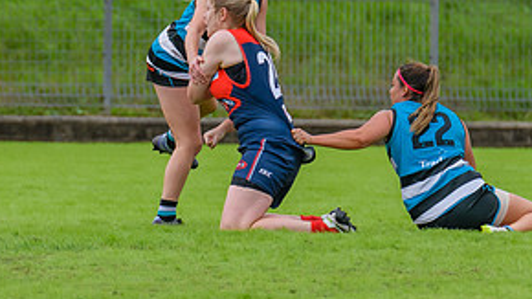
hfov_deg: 1.7
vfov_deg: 1.0
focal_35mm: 1276
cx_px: 114
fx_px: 17997
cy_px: 113
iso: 800
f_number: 6.3
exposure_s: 1/2000
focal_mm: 420
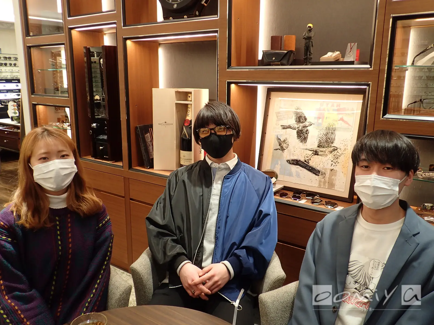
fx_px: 376
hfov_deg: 60.0
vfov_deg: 46.8
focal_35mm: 30
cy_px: 162
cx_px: 217
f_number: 2.3
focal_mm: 5.5
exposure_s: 1/60
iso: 160
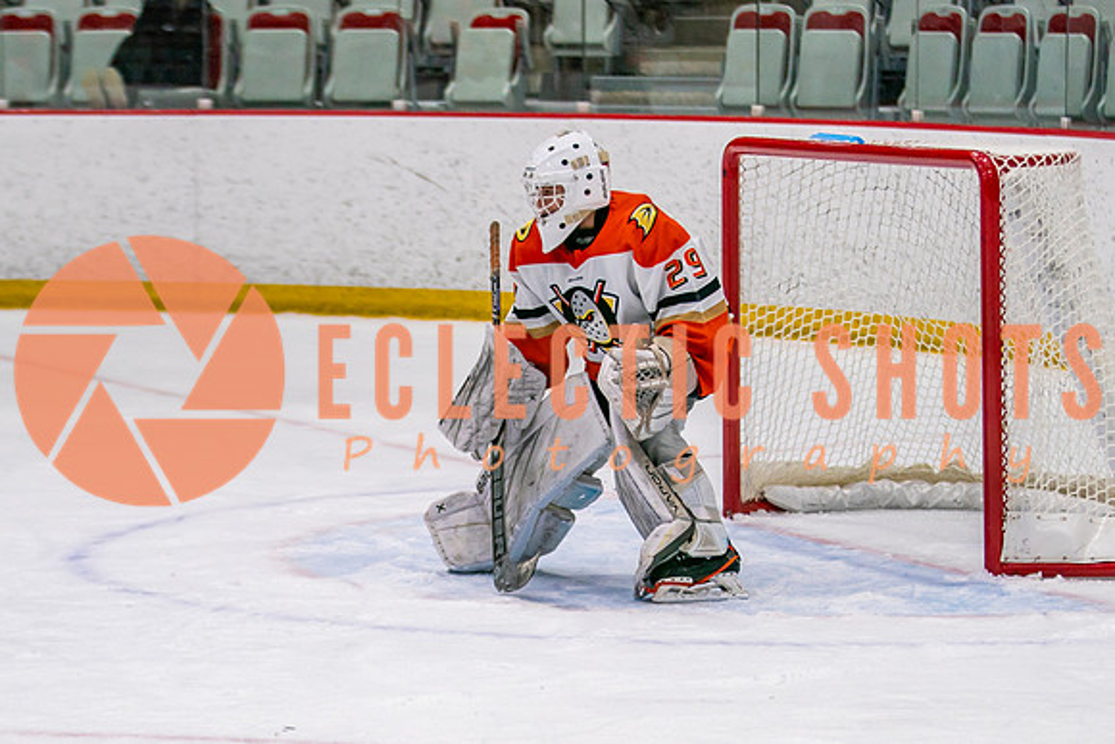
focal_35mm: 172
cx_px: 537
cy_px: 553
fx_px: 5325
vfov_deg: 8.0
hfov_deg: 12.0
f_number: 2.8
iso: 500
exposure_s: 1/640
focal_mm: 88
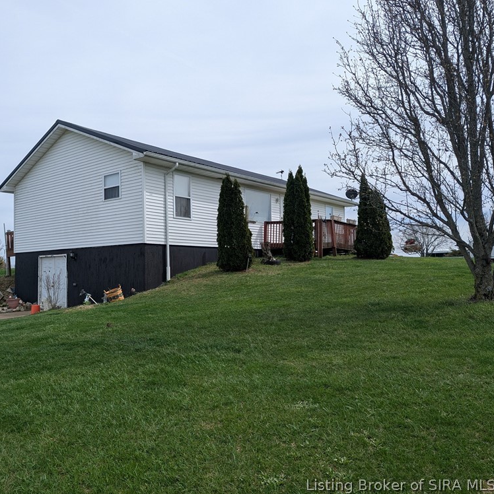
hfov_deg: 54.8
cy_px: 242
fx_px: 468
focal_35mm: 29
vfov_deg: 55.6
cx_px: 177
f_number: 1.85
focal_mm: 6.81
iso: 47
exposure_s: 1/2309
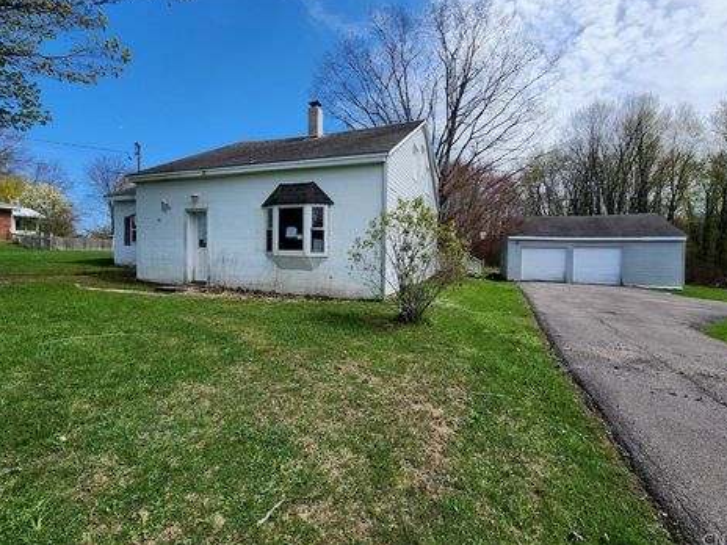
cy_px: 259
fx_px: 294
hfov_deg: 102.1
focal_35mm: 14
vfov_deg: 85.6
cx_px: 364
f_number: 2.2
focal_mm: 2.2
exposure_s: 1/1700
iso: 50
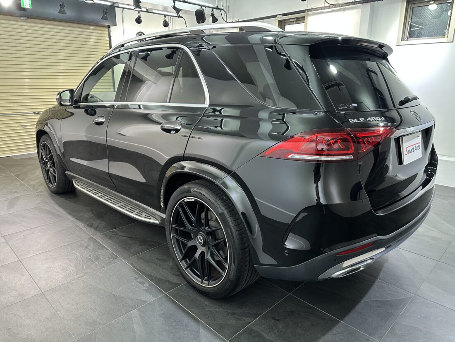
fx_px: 315
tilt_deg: -15.1
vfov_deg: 56.8
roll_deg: -0.4
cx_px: 228
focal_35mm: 24
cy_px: 171
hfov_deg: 71.6
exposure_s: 1/50
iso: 250
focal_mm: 6.86
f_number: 1.78
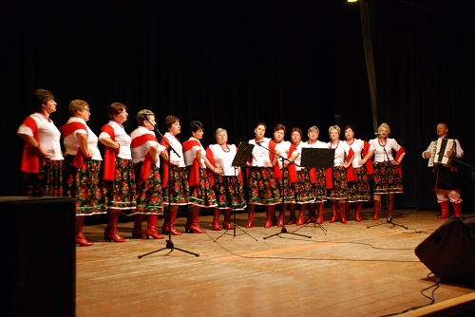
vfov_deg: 31.9
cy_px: 158
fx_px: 554
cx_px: 238
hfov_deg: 46.4
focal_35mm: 42
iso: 640
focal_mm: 28
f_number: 4
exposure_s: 1/20
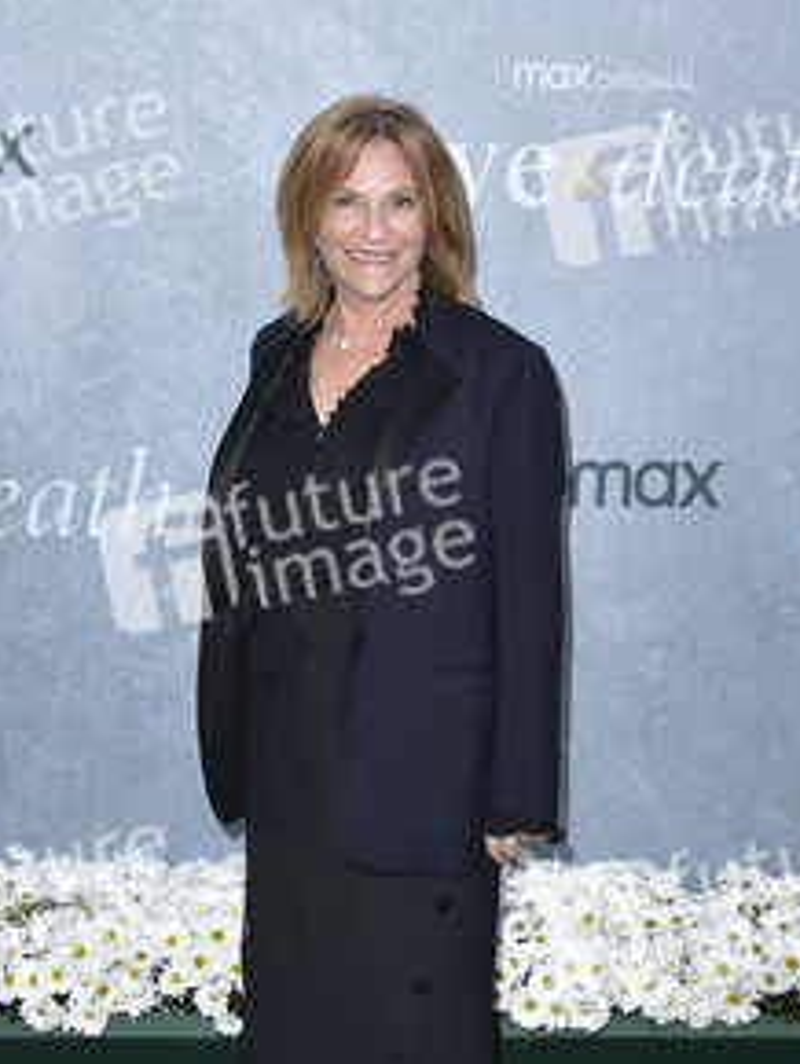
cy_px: 730
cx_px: 394
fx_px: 1631
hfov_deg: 27.6
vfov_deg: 35.7
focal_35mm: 53
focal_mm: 40
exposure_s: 1/250
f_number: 6.3
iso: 250
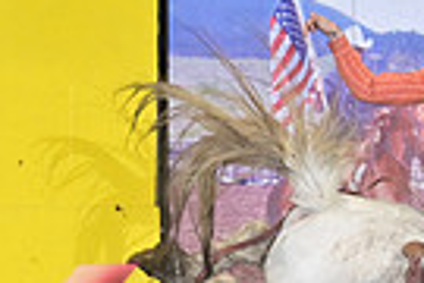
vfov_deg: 2.1
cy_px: 442
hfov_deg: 3.2
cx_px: 452
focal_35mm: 644
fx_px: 7584
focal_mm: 150
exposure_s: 1/250
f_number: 3.2
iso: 1600
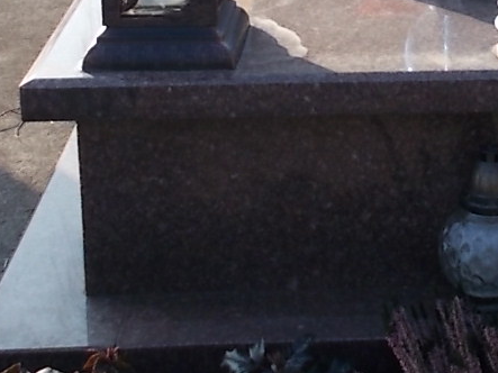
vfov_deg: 15.1
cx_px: 425
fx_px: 1352
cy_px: -102
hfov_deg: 20.5
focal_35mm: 94
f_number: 3.2
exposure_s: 1/400
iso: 80
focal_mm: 4.6
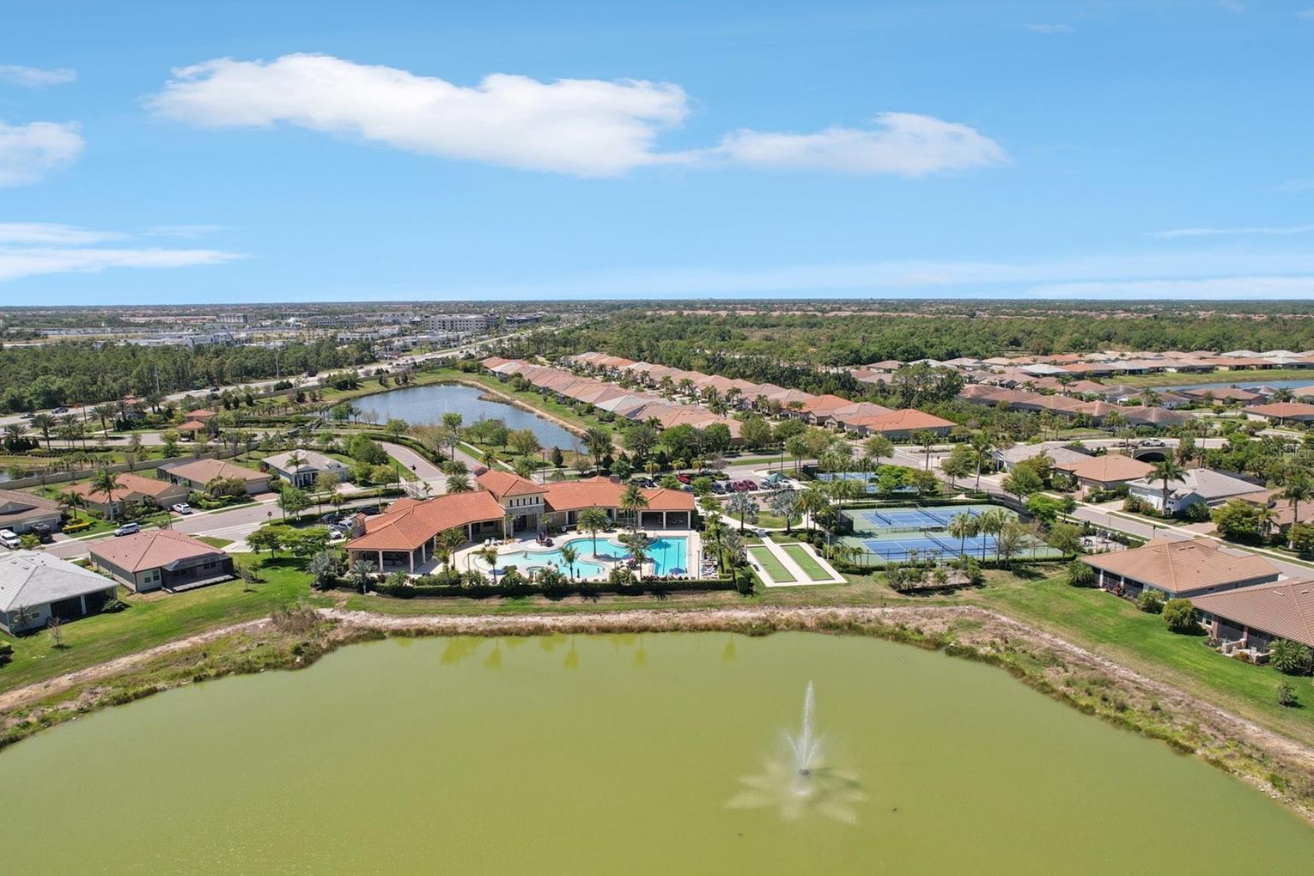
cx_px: 659
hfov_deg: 76.1
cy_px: 453
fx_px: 839
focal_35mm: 23
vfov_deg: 55.1
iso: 100
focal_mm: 8.4
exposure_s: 1/350
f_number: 2.8
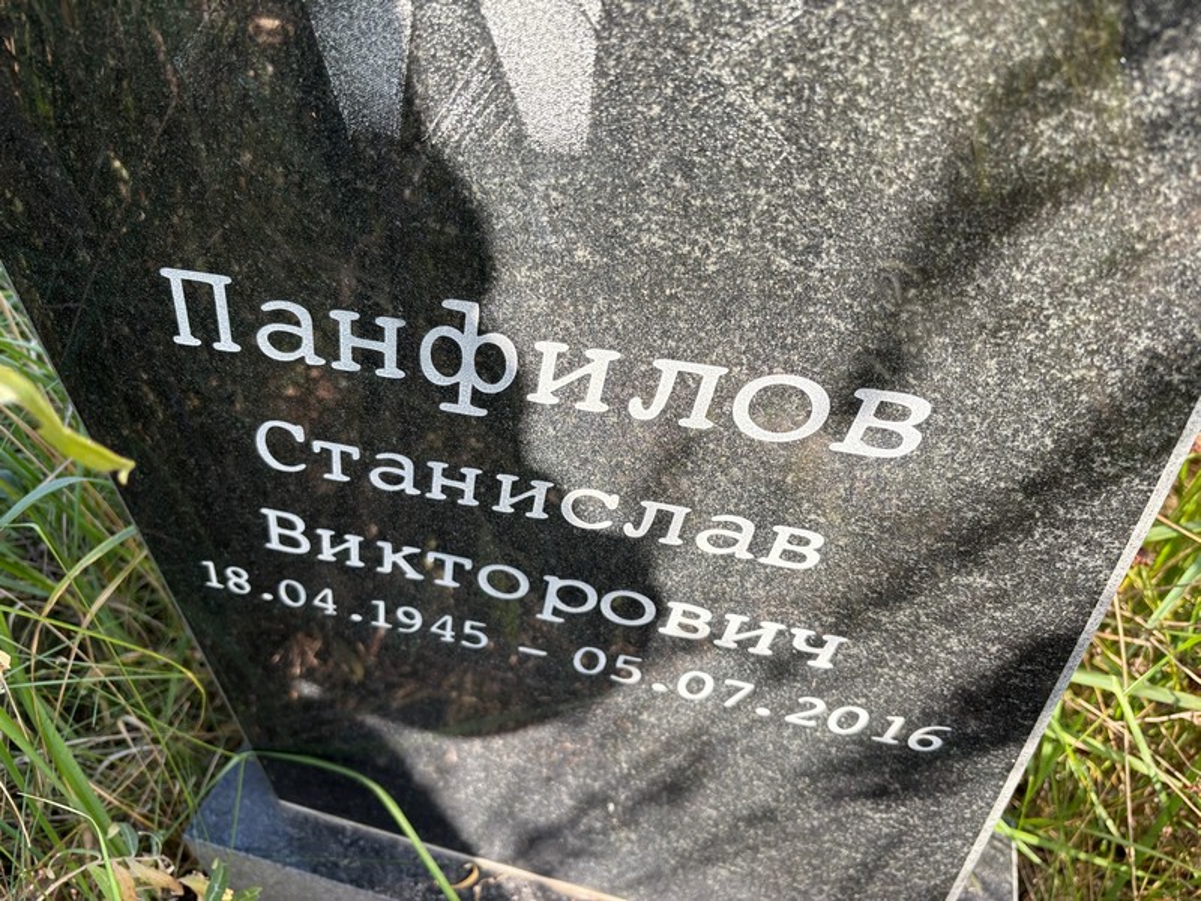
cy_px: 450
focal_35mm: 26
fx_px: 902
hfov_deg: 67.3
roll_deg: +2.6
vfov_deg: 53.1
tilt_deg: -40.3
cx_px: 600
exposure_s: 1/250
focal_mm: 5.96
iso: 40
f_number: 1.6
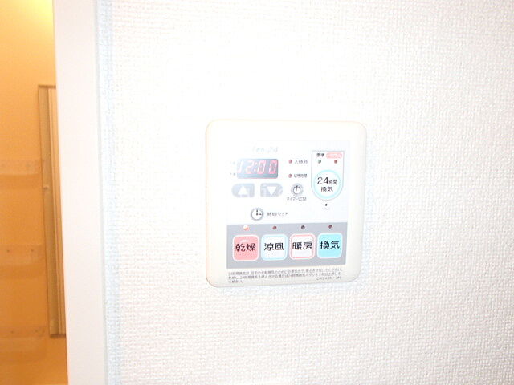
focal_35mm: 28
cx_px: 257
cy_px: 192
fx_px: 416
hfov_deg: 63.4
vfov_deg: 49.7
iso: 400
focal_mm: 5
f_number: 3.9
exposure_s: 1/30
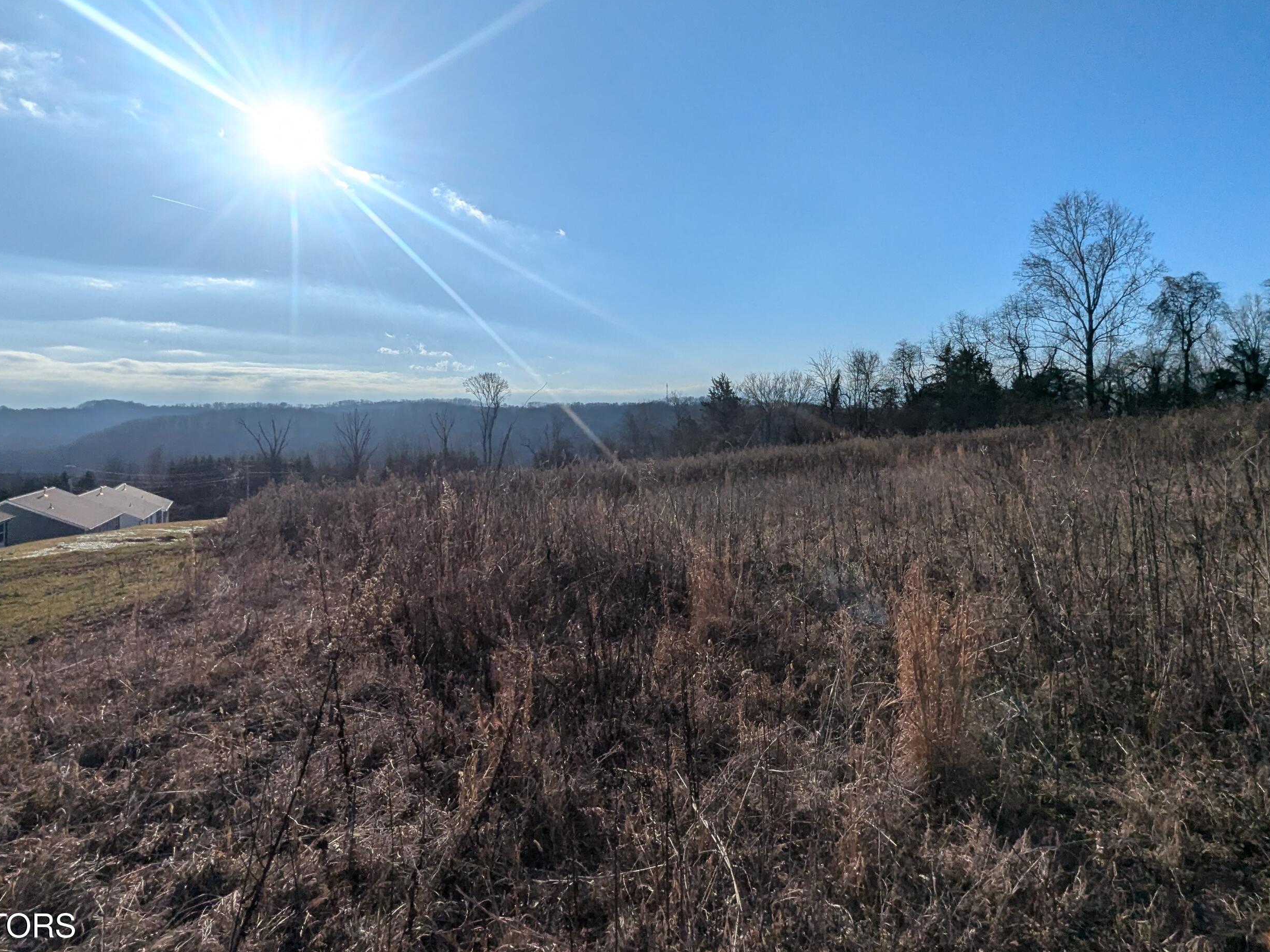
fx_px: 587
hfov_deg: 94.5
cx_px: 609
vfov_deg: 77.4
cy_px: 392
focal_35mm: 16
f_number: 2.2
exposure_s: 1/7576
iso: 50
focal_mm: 1.95
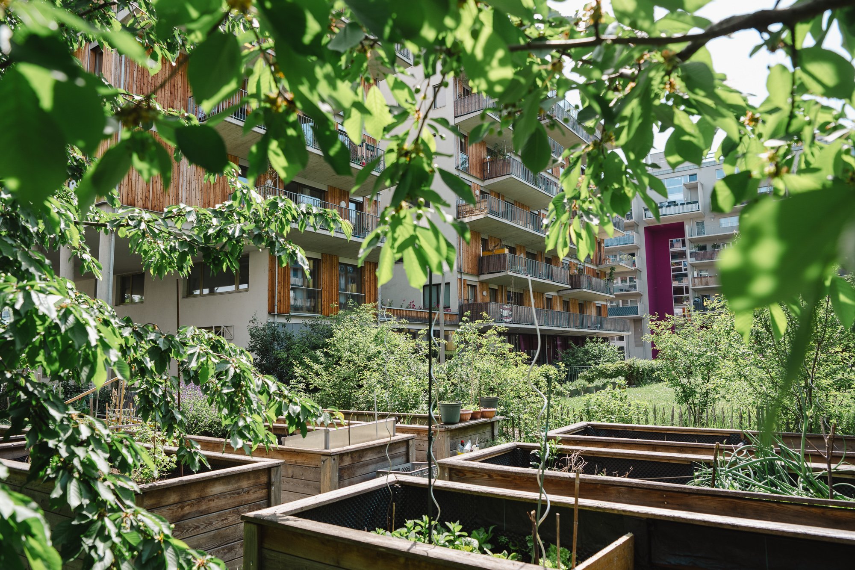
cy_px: 285
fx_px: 588
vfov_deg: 51.7
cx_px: 428
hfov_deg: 72.1
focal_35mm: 25
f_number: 4.5
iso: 100
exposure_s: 1/320
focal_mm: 24
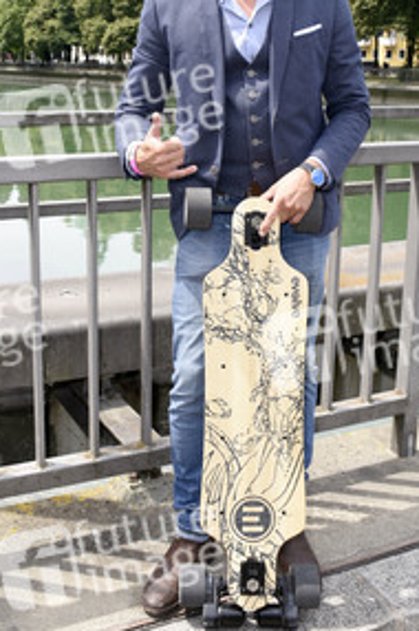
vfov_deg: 45.9
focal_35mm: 42
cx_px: 174
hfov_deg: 31.8
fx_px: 735
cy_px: 227
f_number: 6.3
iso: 125
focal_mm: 20
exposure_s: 1/160
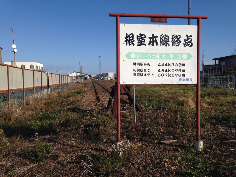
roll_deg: +0.6
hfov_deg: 55.4
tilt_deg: -3.8
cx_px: 118
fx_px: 225
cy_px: 88
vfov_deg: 42.9
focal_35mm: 33
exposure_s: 1/2584
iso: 50
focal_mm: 4.12
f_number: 2.4
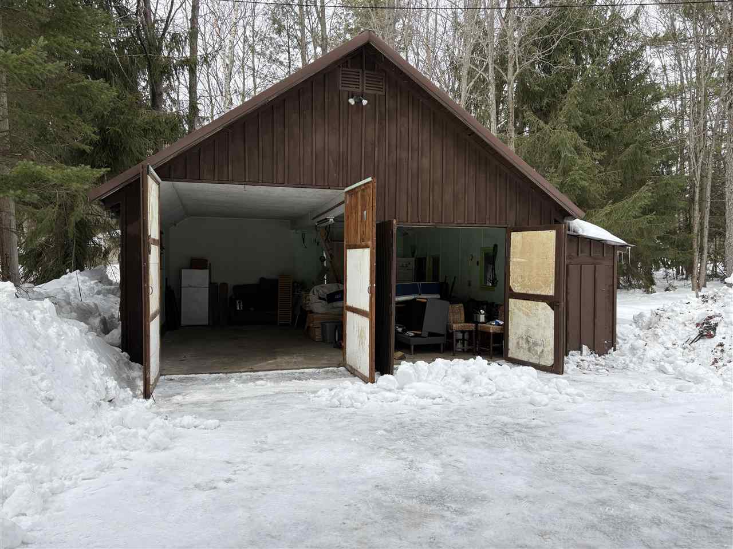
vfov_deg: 53.0
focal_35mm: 26
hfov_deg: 67.3
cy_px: 274
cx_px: 366
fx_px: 550
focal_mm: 5.96
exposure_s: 1/1626
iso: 50
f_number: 1.6
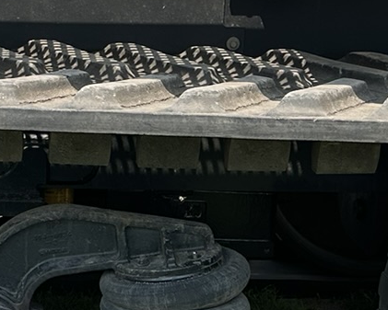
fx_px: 1309
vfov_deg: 13.3
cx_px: 47
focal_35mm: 114
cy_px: 328
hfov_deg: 16.7
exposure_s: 1/1949
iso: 80
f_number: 1.78
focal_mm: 6.86
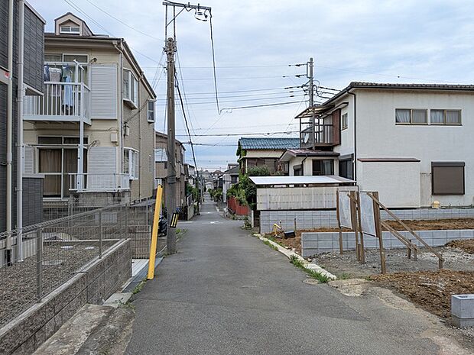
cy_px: 178
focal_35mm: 24
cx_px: 237
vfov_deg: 56.8
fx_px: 329
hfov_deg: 71.6
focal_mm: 4.53
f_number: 1.7
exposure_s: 1/1350
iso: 29
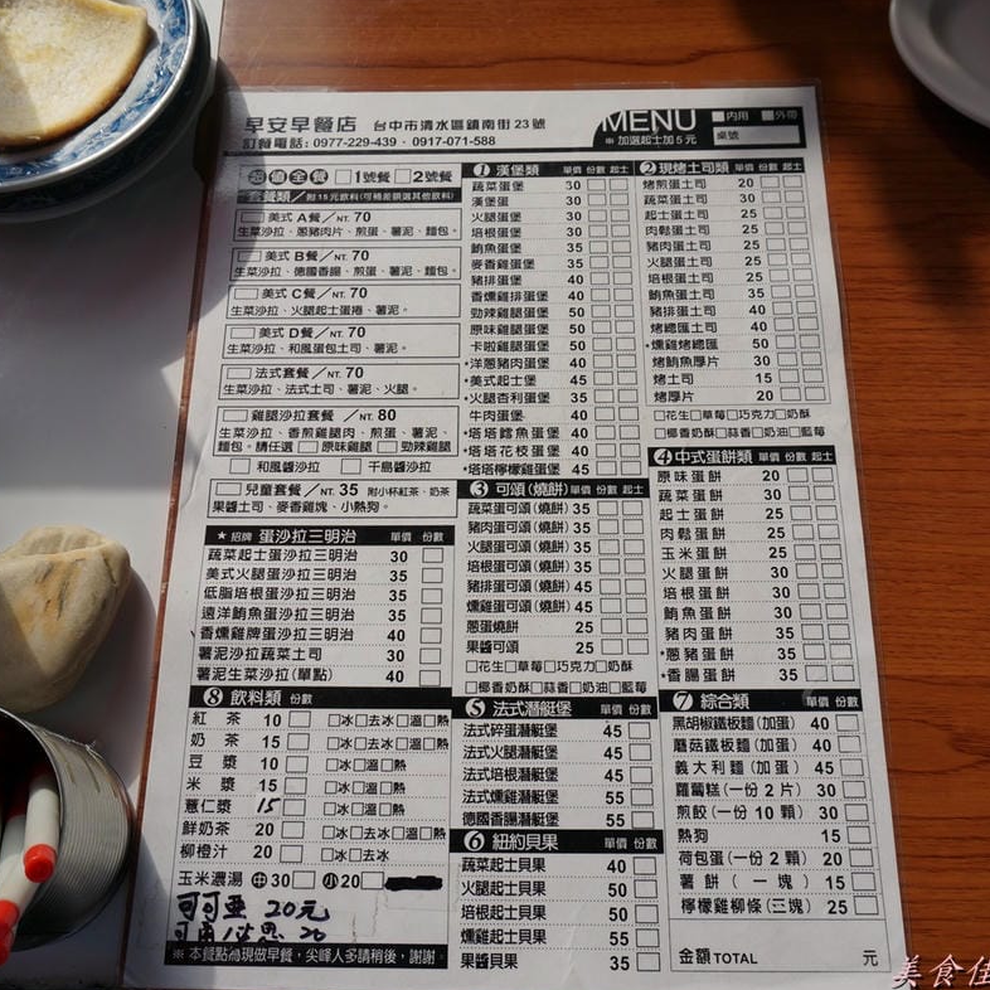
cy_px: 499
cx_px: 479
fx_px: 1132
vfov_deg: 47.2
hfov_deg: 47.2
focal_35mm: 35
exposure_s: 1/200
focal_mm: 18
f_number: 5.6
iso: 100
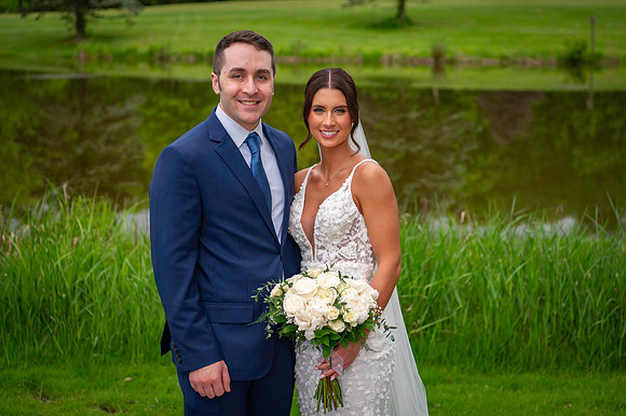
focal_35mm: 60
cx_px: 361
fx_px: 1043
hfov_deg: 33.4
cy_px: 194
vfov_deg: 22.6
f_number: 3.2
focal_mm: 52
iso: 400
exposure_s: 1/3200
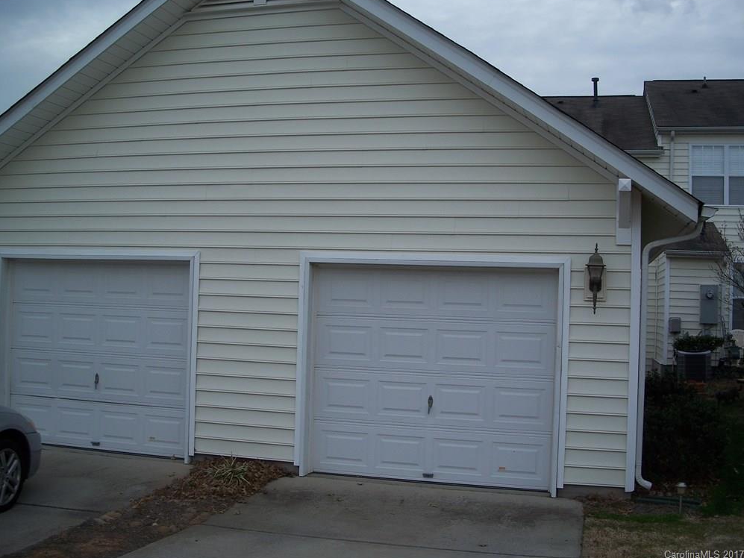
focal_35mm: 38
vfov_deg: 37.7
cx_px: 368
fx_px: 817
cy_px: 275
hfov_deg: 49.0
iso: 64
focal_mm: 7.8
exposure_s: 1/320
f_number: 2.8
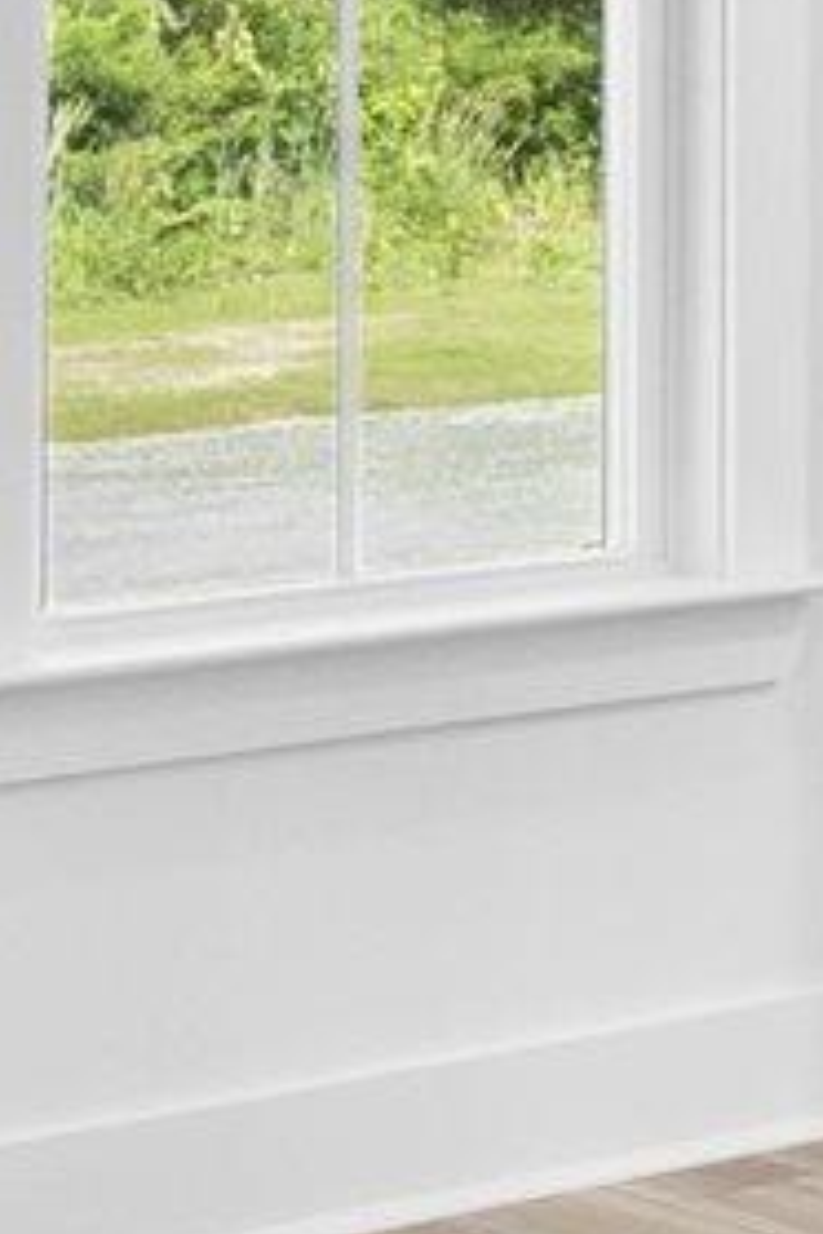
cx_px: 1411
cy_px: 40
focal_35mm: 154
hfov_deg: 8.6
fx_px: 5281
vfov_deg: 13.2
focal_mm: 14
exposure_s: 1/15
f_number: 9
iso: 1250
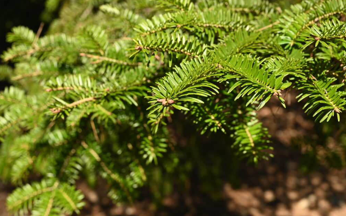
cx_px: 170
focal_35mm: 52
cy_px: 99
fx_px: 490
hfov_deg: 38.9
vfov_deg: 24.9
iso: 320
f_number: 7.1
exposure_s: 1/640
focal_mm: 50
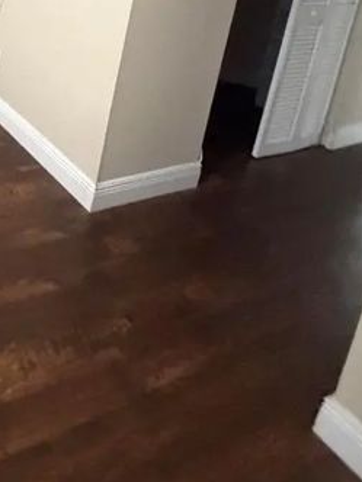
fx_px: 502
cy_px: -59
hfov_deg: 31.6
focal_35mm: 36
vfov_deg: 40.5
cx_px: -96
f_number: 2.2
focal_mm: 2.22
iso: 1250
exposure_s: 1/60
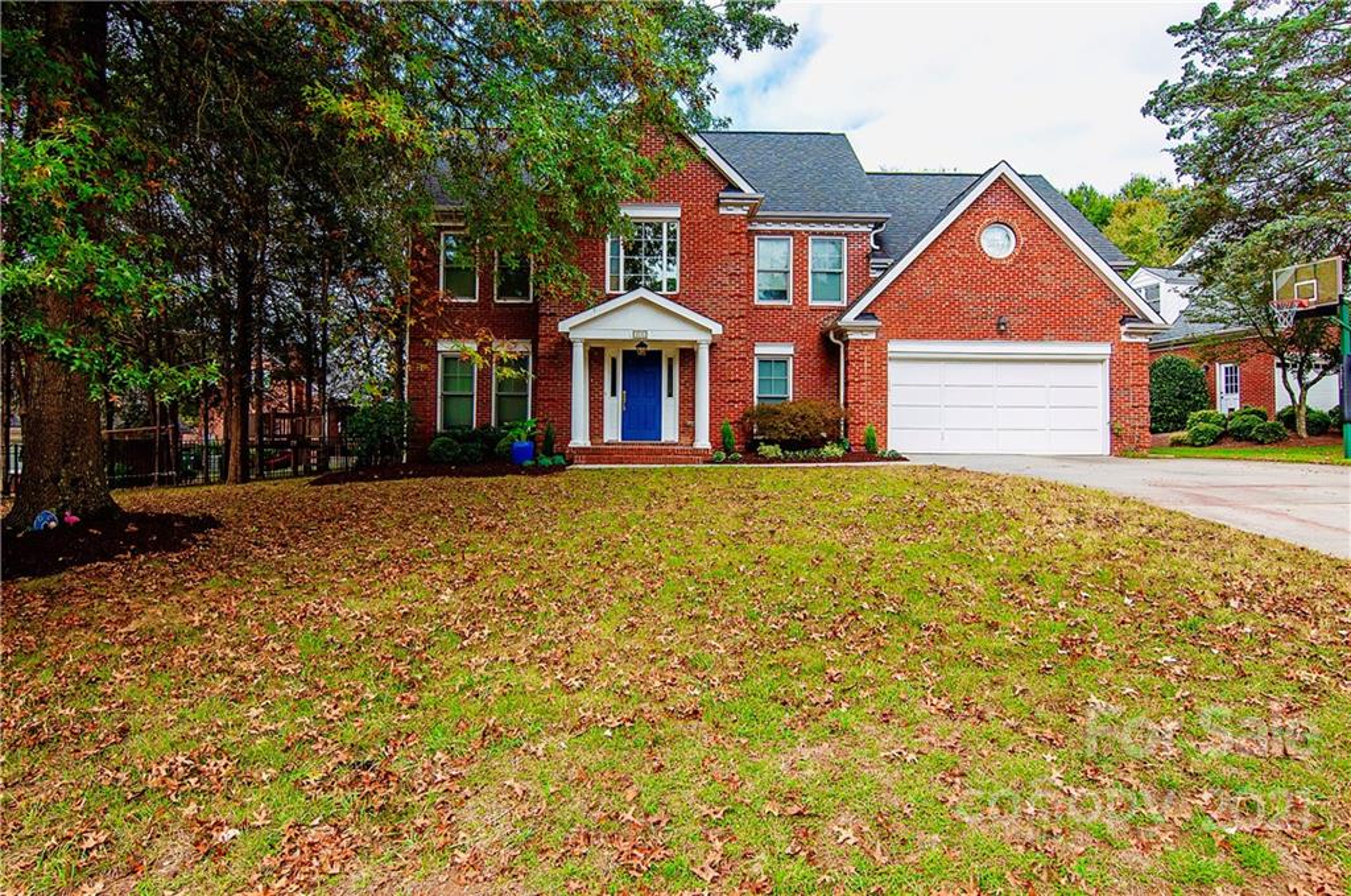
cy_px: 448
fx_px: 731
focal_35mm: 20
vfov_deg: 63.0
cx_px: 676
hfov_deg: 85.5
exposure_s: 1/250
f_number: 8
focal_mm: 13
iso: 200
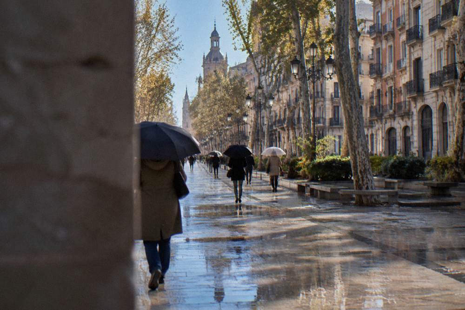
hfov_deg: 54.5
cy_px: 155
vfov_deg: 37.8
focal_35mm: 35
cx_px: 232
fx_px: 452
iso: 640
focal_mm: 35
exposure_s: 1/400
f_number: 7.1
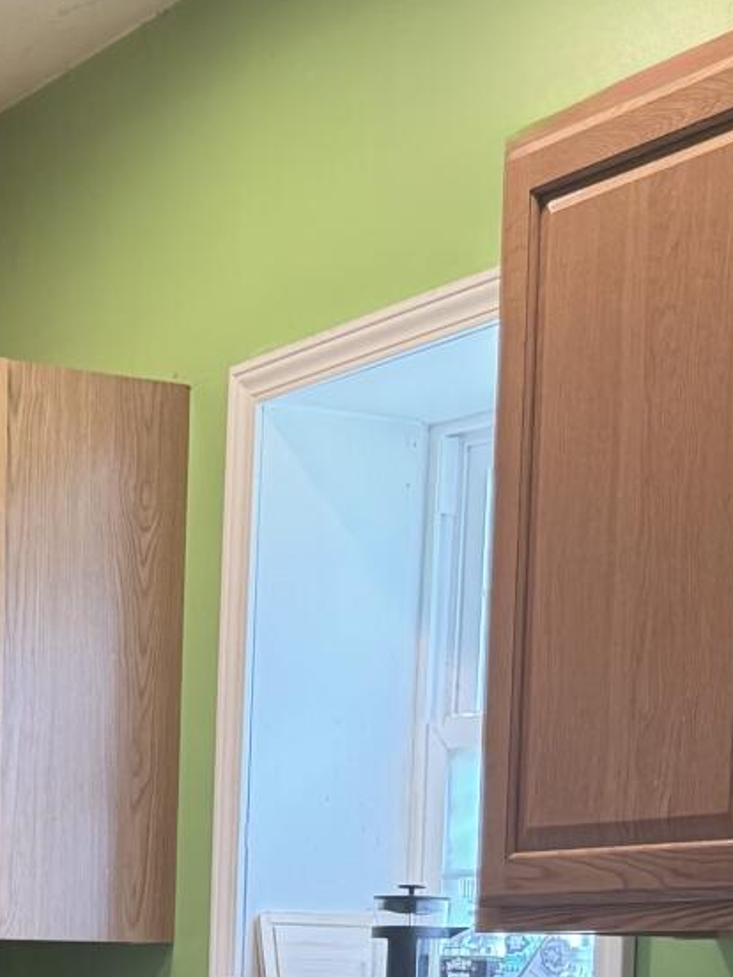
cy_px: 1163
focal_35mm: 87
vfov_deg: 21.0
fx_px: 2456
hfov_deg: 16.5
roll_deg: -1.0
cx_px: -55
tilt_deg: -4.0
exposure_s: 1/60
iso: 200
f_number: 1.78
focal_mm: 6.76
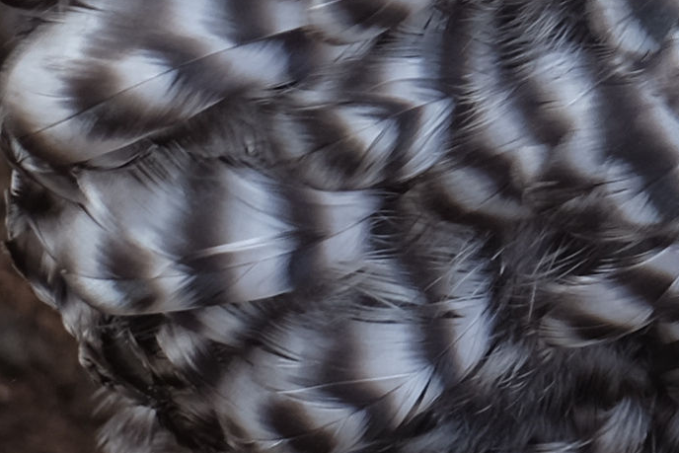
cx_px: 1578
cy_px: -819
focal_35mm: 377
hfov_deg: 5.3
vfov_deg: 3.6
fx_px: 7112
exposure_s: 1/140
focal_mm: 35
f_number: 3.6
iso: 200
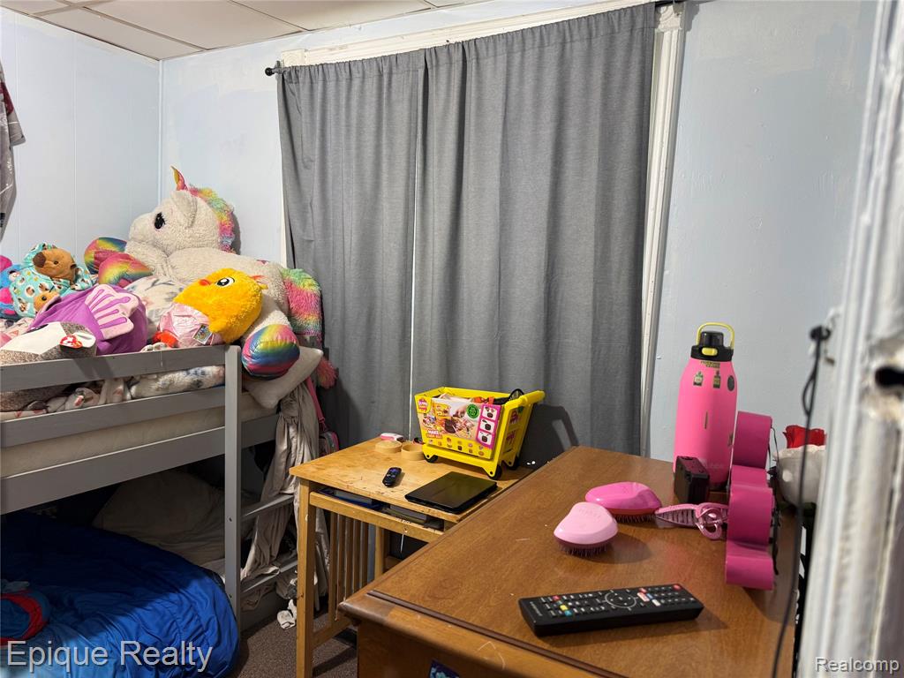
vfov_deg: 56.8
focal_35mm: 24
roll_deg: -3.7
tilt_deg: -6.5
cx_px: 452
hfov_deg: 71.6
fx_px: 627
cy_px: 339
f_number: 1.78
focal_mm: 6.76
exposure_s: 1/60
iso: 125
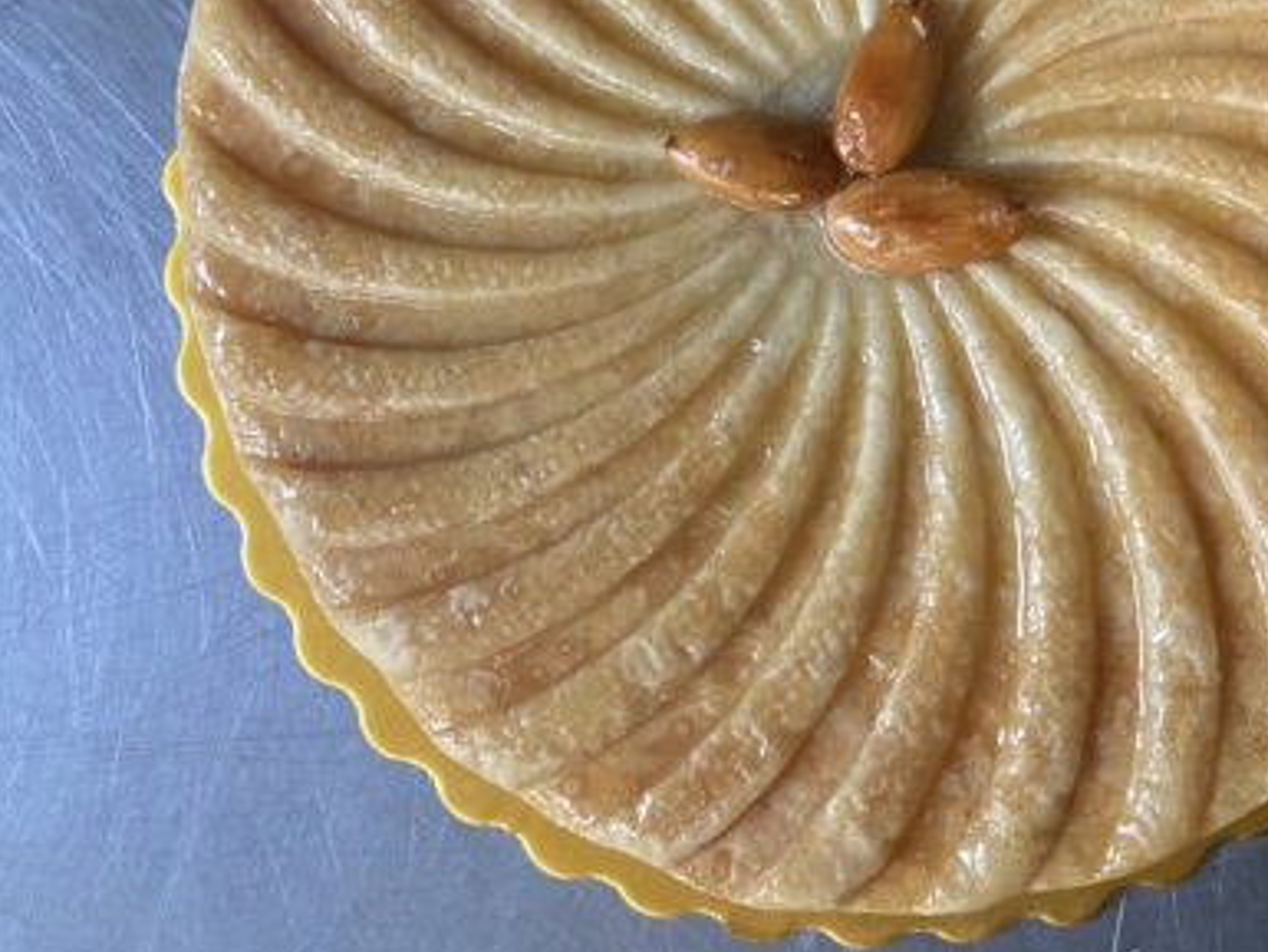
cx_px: 986
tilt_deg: -83.9
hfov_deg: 40.6
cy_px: 161
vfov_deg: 31.2
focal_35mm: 45
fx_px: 1649
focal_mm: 4.25
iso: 400
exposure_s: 1/60
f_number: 1.8
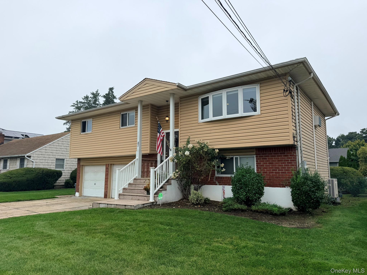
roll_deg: +1.1
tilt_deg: +7.9
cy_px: 138
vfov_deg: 56.8
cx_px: 184
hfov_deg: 71.6
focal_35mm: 24
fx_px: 254
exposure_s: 1/1385
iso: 80
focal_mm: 6.76
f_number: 1.78
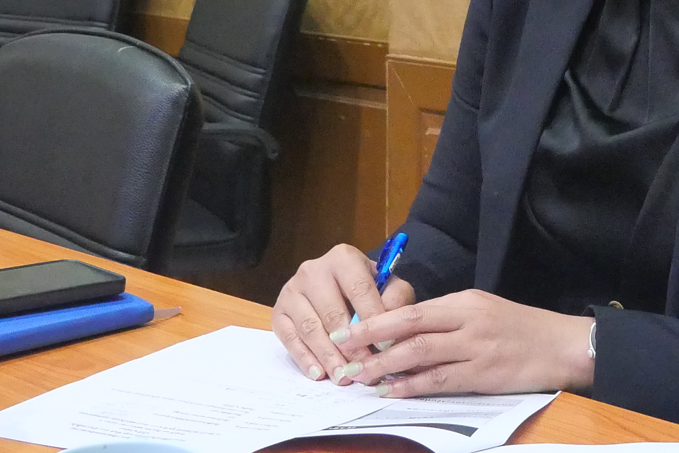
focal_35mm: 90
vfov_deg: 15.2
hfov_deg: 22.4
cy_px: 159
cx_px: 524
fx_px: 1698
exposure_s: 1/125
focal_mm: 12
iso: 3200
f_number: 4
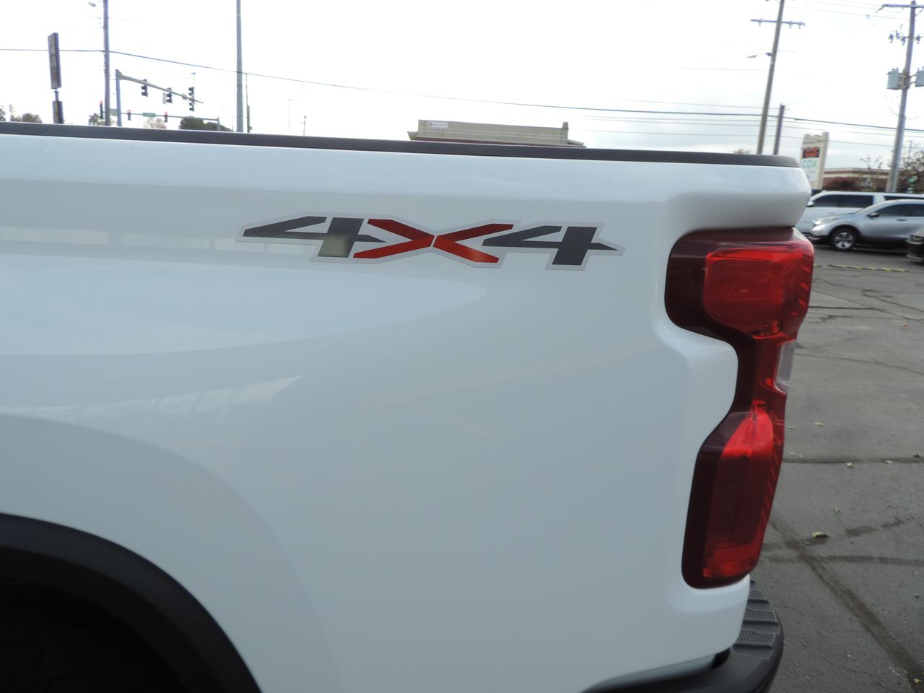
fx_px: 641
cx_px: 462
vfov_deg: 56.8
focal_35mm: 24
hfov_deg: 71.6
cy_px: 346
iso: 80
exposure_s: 1/500
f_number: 3
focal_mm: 4.3
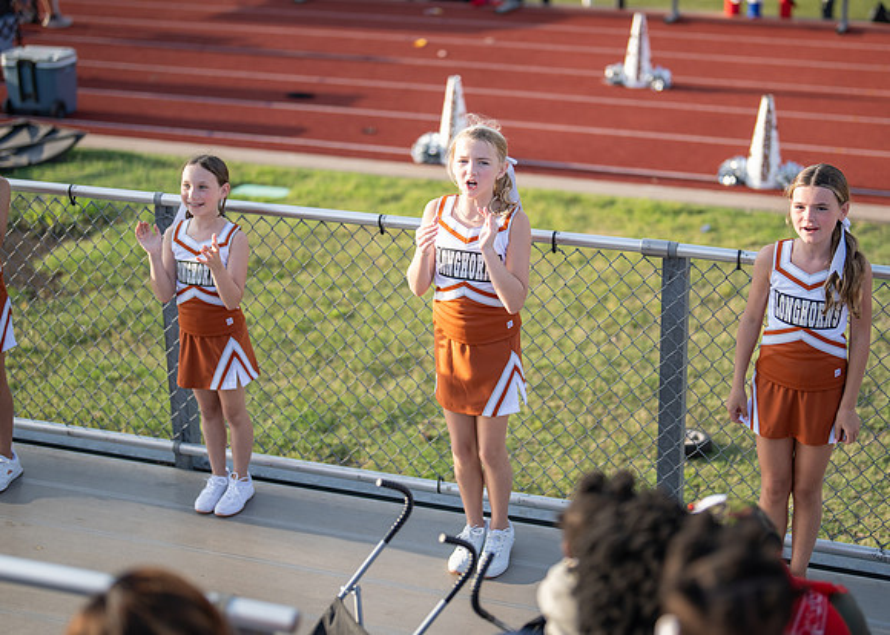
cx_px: 488
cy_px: 279
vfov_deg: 21.7
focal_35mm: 66
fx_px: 1655
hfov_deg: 30.1
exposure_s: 1/3200
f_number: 1.2
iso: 100
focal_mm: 50
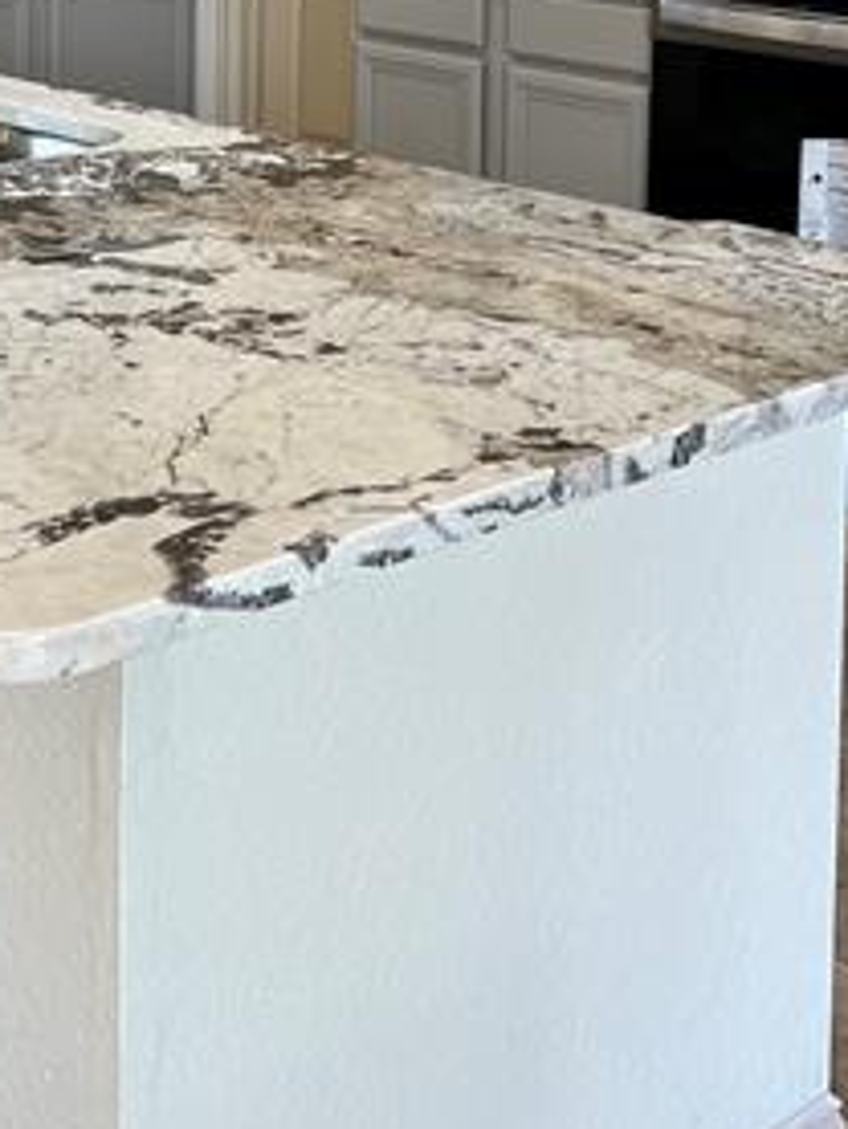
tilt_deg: -7.4
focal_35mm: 72
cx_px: 143
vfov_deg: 25.6
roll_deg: -1.1
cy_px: -24
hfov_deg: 20.2
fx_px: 2350
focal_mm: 5.7
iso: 100
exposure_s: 1/60
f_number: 1.5
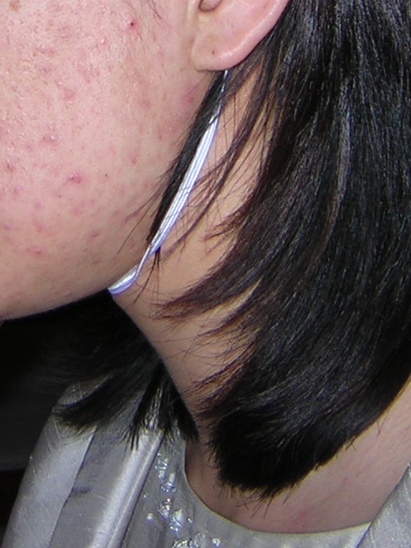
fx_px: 1376
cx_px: 78
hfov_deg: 16.8
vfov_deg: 21.3
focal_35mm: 87
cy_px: -60
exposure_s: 1/60.1
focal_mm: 4.7
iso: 100
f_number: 2.6
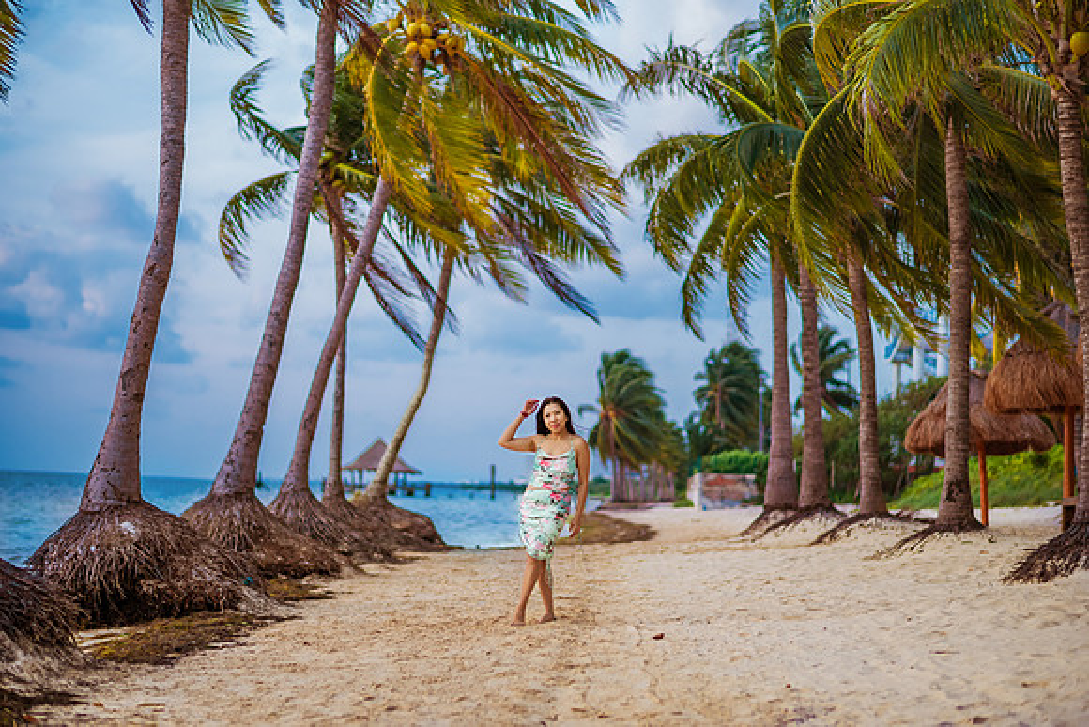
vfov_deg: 23.4
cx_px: 544
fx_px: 1755
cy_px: 364
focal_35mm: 58
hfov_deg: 34.5
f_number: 1.8
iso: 640
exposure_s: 1/5000
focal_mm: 58
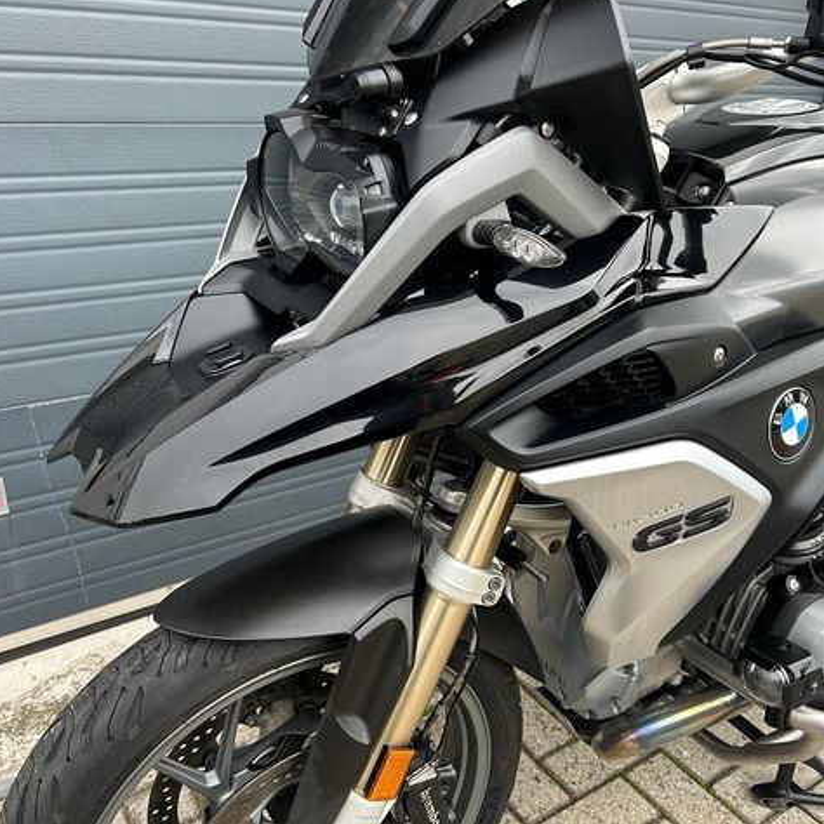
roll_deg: -0.7
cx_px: 466
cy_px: 409
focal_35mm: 31
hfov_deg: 52.4
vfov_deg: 52.5
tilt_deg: -20.7
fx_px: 835
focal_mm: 5.7
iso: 50
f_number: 1.5
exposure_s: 1/436
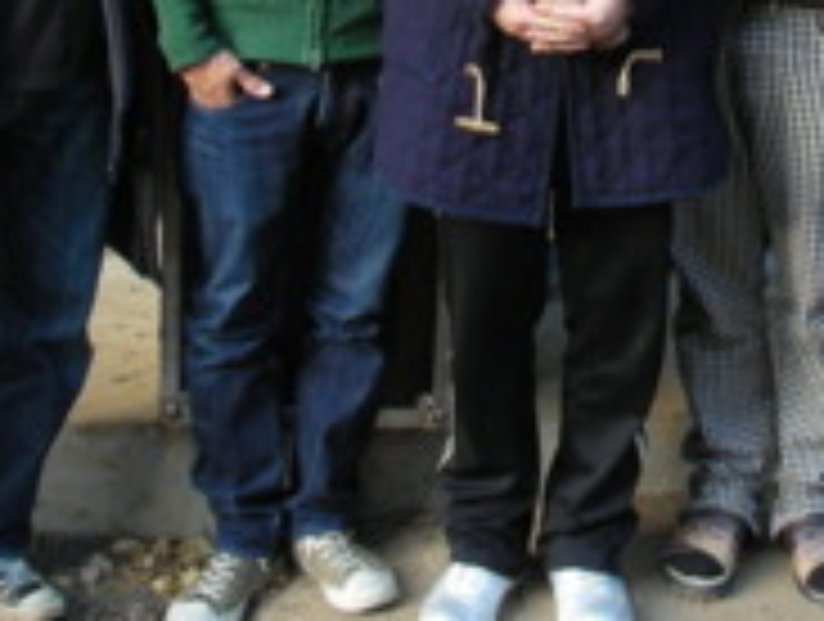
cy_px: -40
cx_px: 567
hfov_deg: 22.6
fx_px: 2051
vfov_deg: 16.8
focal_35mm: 86
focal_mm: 5.8
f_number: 3
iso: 50
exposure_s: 1/40.5
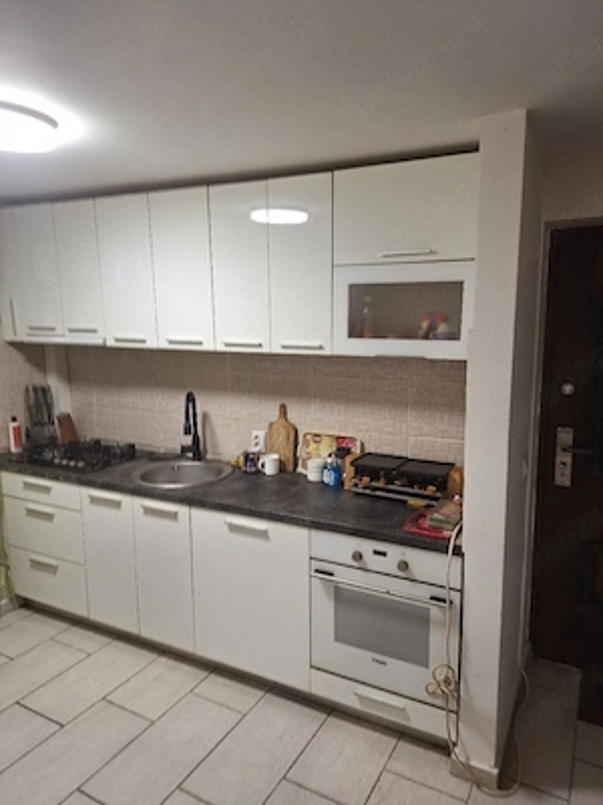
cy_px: 402
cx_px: 302
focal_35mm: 23
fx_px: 534
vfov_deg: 73.9
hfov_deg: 58.9
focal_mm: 5.54
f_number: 1.8
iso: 100
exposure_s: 1/50
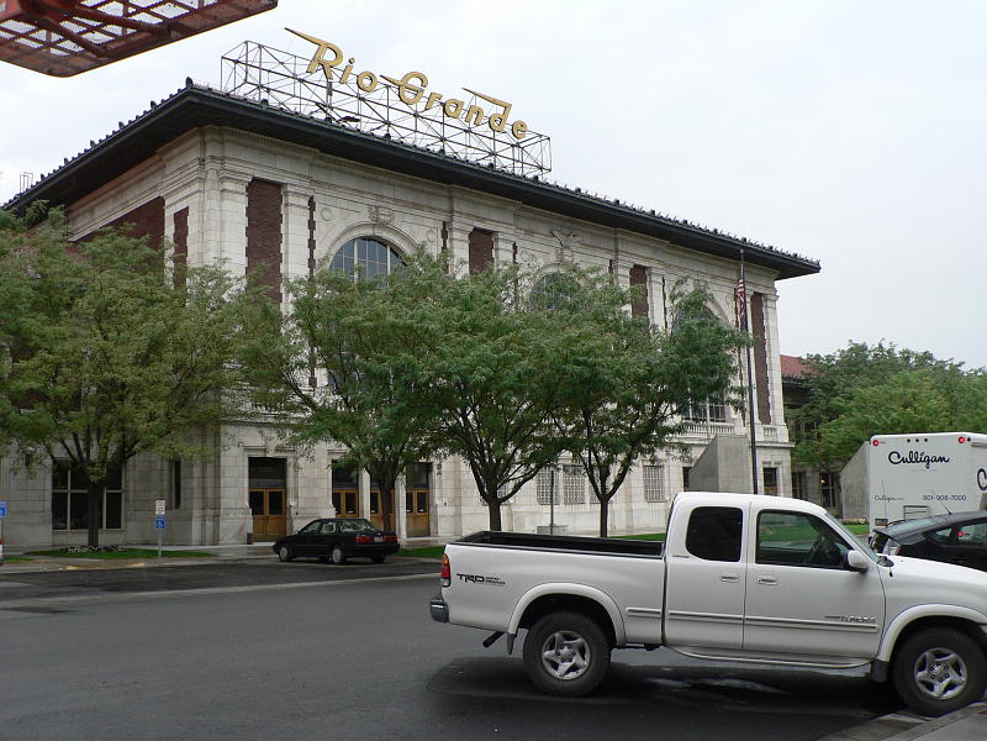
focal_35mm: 36
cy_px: 370
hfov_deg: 51.4
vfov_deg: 39.7
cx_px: 494
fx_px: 1026
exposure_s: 1/320
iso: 80
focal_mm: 6
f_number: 4
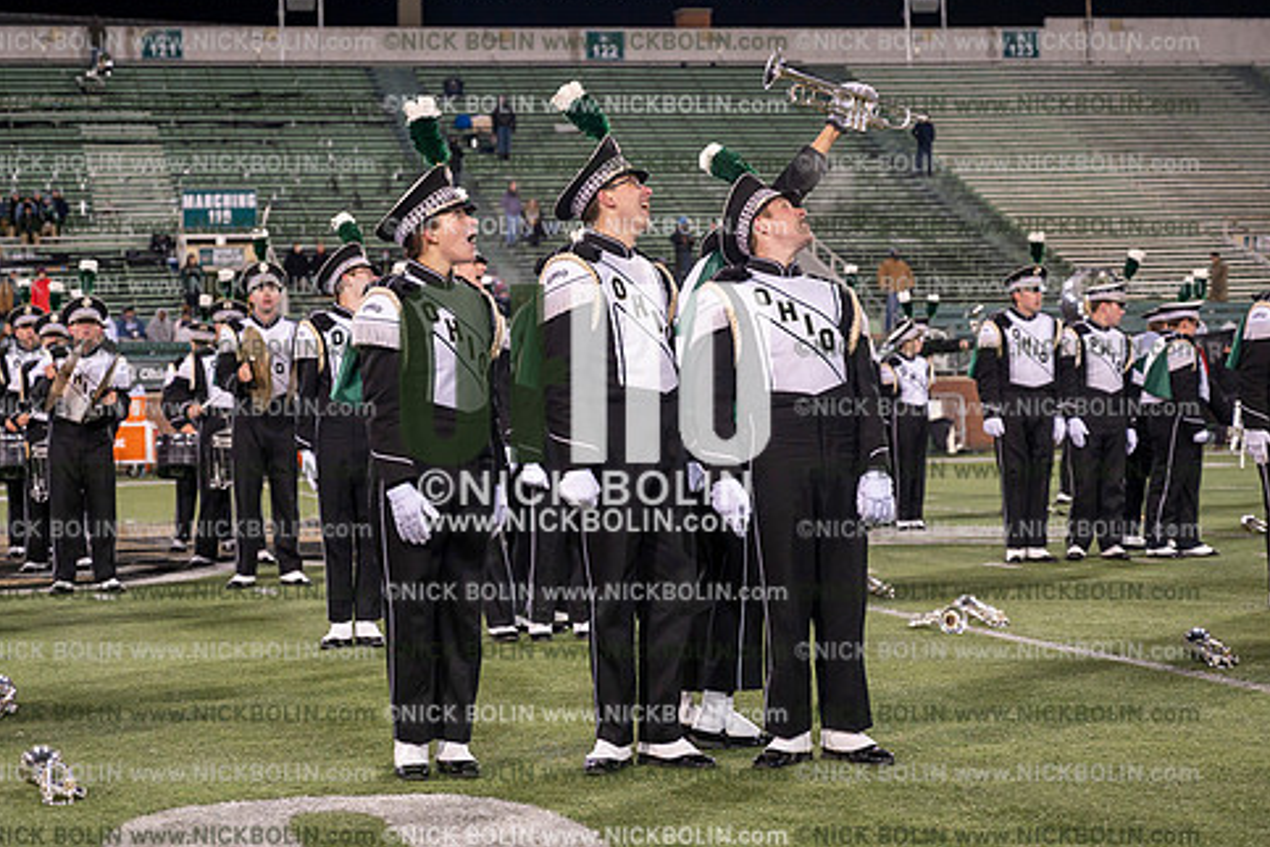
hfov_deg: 24.2
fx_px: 2963
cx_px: 584
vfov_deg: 16.3
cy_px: 408
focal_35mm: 84
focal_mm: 70
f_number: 4
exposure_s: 1/640
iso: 3200
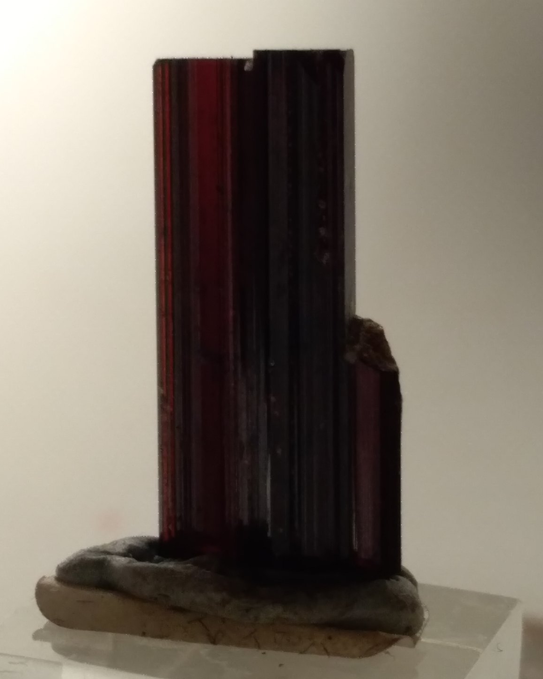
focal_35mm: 28
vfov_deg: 62.2
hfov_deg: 51.5
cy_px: 359
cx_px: 270
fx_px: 562
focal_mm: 3.54
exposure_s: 1/50
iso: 149
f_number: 2
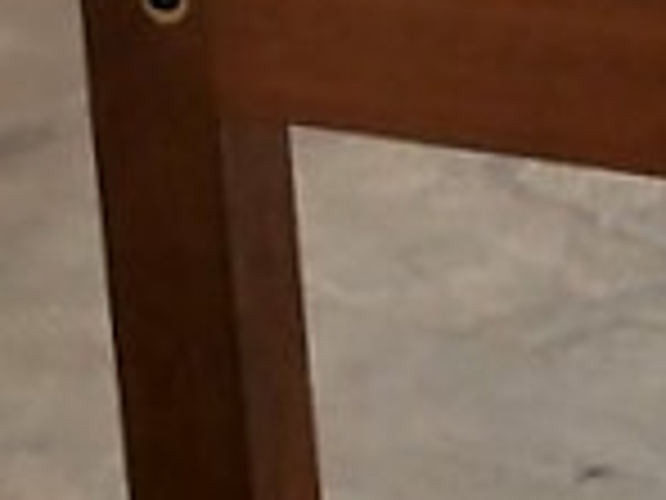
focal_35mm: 301
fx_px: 5791
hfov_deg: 6.2
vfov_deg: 4.8
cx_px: 1701
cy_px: -867
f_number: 5.2
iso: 640
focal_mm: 25
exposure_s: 1/60
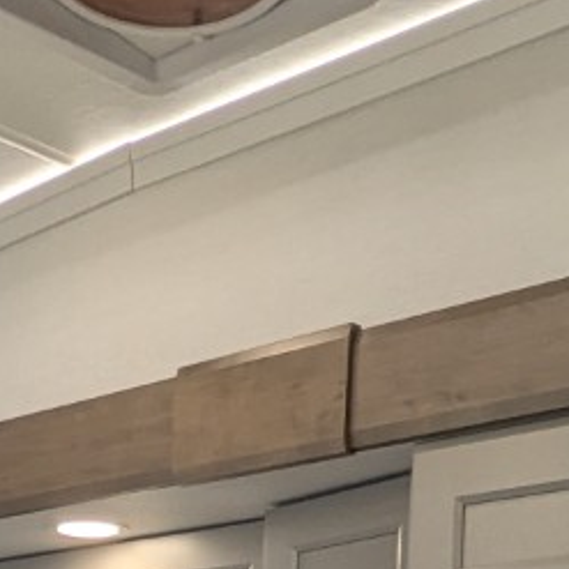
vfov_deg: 17.3
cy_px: 1055
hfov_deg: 21.0
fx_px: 1488
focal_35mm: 80
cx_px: 20
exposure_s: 1/179
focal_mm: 2.35
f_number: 2.2
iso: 102
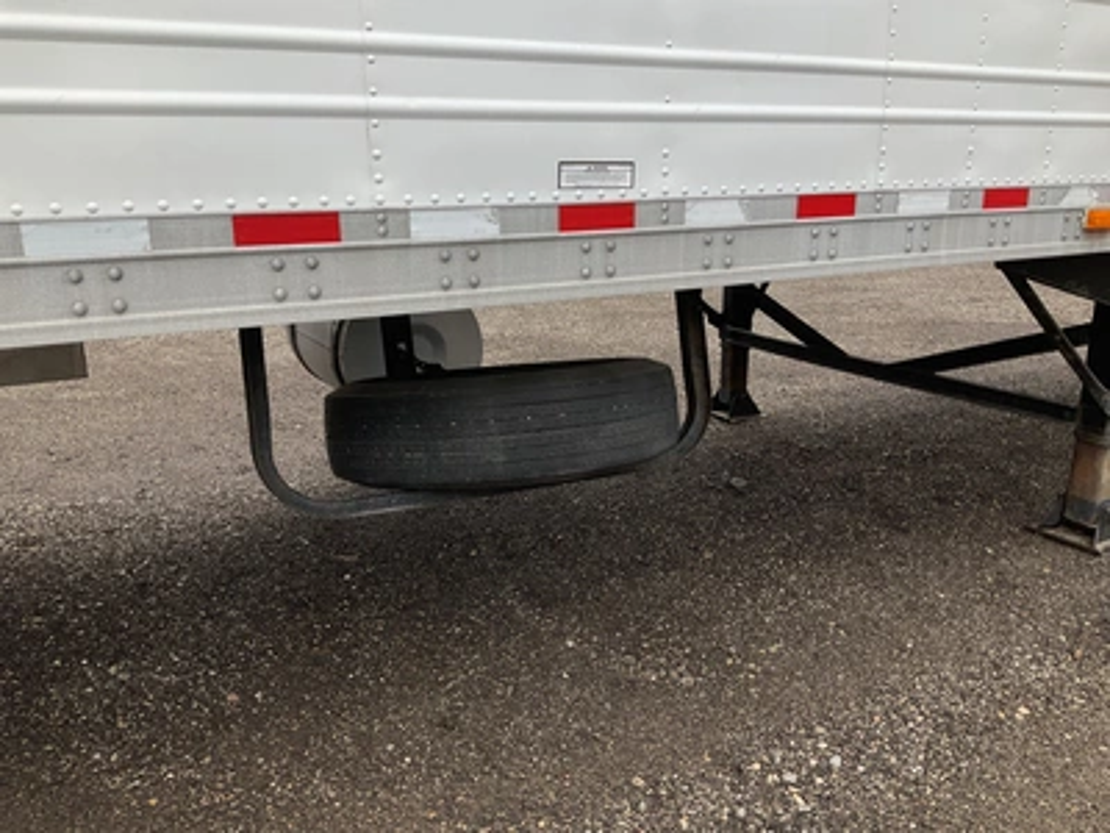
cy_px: 416
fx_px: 930
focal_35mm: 29
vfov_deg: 48.2
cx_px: 555
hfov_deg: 61.7
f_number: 1.8
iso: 25
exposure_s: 1/177
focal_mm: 3
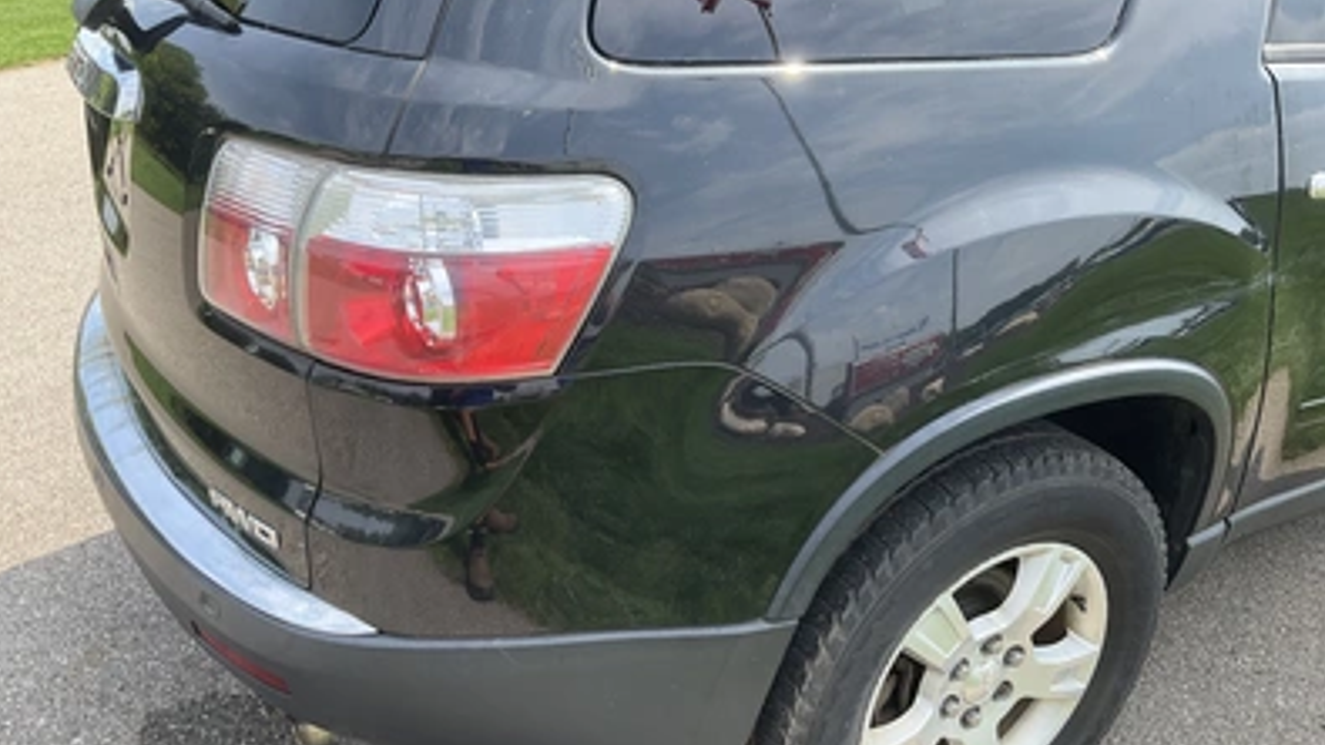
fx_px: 1124
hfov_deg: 61.0
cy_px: 430
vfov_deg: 36.6
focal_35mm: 32
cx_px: 657
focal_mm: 3
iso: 25
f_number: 1.8
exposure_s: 1/422
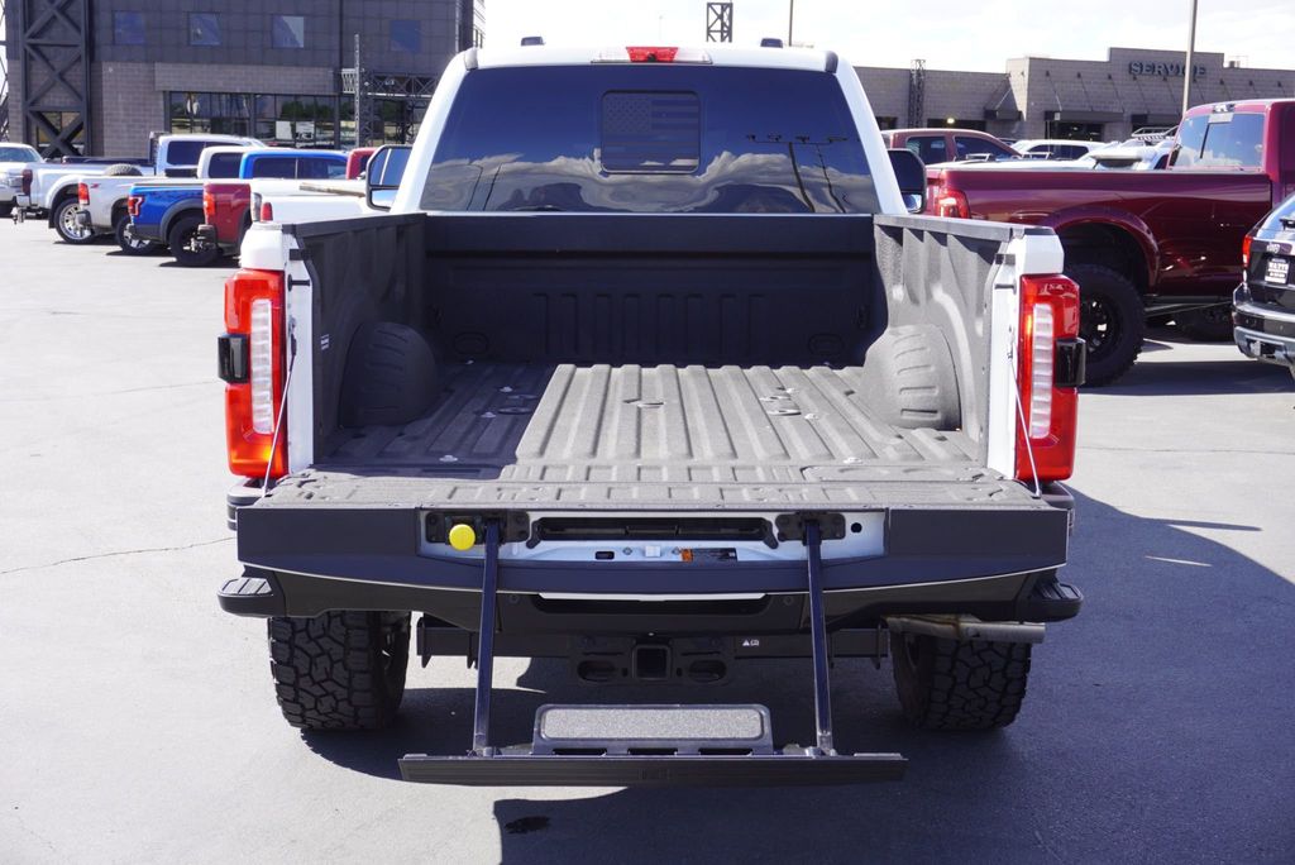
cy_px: 432
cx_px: 648
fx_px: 1728
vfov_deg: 28.1
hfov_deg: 41.1
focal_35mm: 48
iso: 100
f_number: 7.1
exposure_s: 1/80
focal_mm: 32
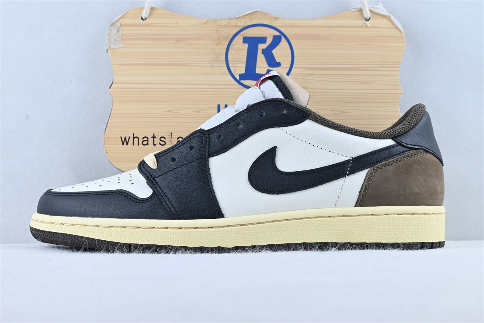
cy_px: 162
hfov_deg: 40.5
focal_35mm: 49
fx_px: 655
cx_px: 242
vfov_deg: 27.7
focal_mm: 32.5
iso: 100
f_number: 10
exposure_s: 1/13
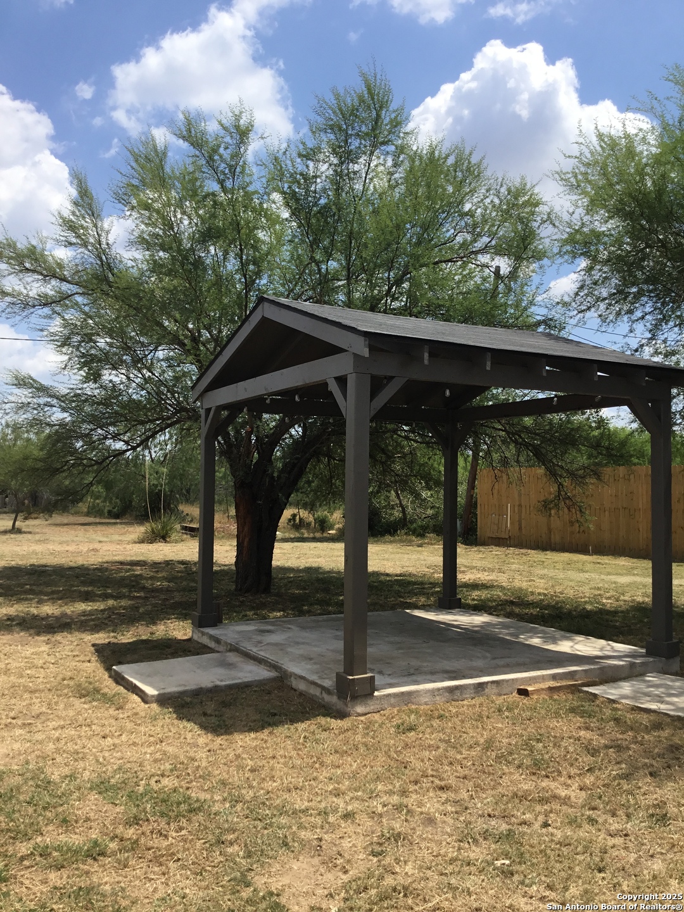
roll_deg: +0.4
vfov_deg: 58.4
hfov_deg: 45.4
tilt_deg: +3.3
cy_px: 456
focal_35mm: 31
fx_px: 817
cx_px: 342
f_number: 2.4
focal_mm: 3.3
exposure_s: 1/1431
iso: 25
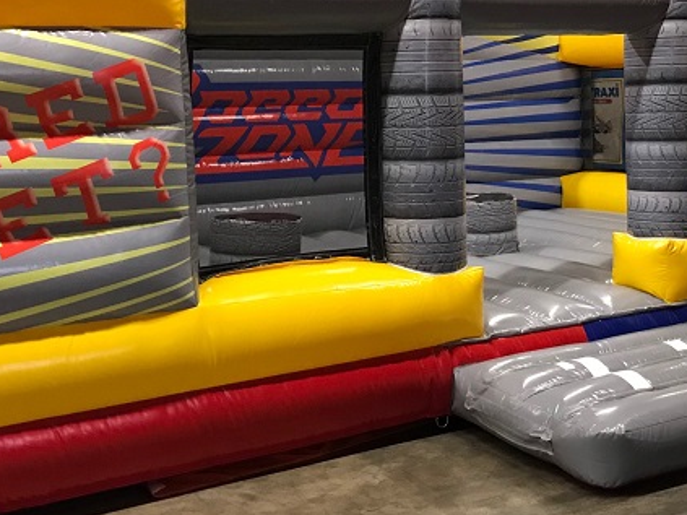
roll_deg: +2.0
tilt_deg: -3.3
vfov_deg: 27.3
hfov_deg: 36.2
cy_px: 159
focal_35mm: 53
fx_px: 1052
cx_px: 372
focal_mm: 3.99
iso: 100
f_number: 1.8
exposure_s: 1/17
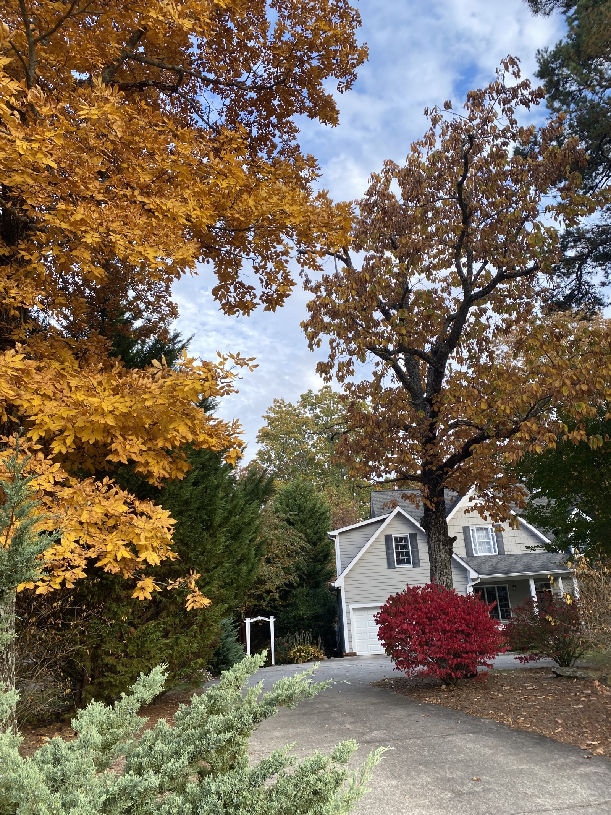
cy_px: 408
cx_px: 306
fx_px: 612
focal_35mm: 26
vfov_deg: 67.3
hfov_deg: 53.1
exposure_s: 1/175
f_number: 1.8
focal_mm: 4.25
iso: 32
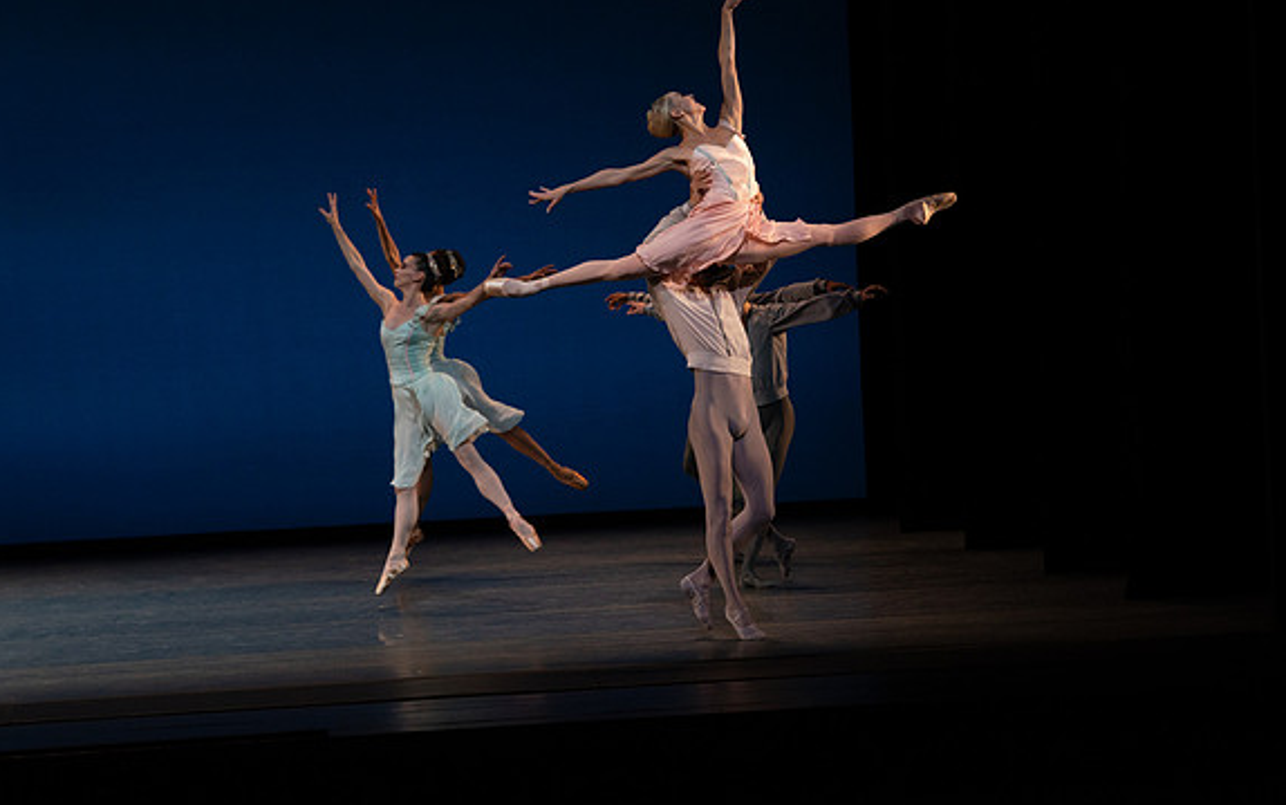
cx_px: 641
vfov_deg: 9.4
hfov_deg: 15.0
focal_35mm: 139
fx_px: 4873
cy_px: 394
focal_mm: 135
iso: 3200
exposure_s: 1/500
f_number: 8
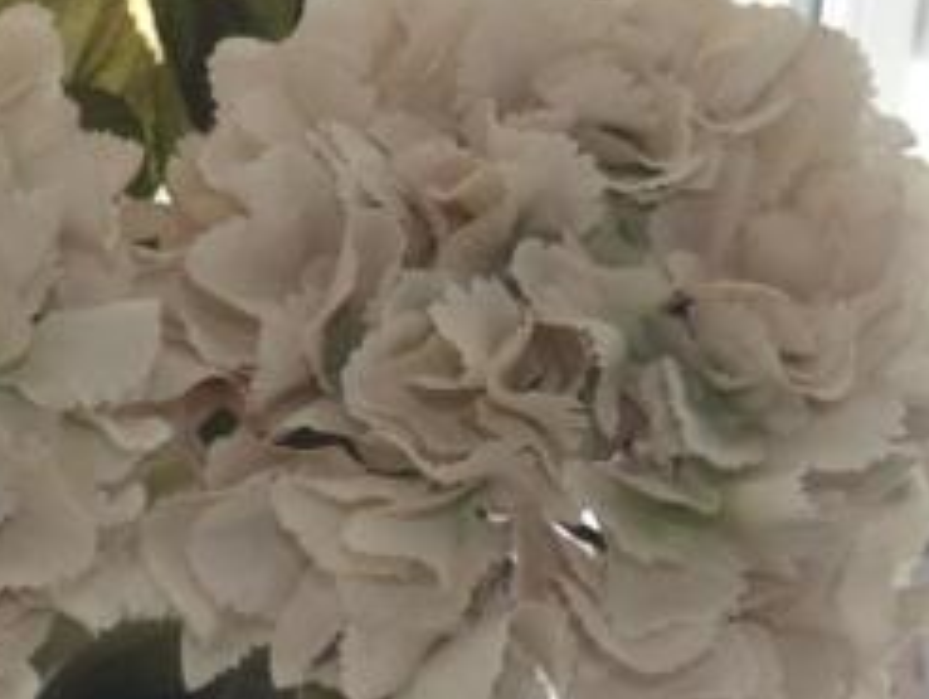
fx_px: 2606
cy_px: 259
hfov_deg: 19.2
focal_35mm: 97
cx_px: -134
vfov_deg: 15.3
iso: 80
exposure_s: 1/20
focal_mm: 7.3
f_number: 3.6
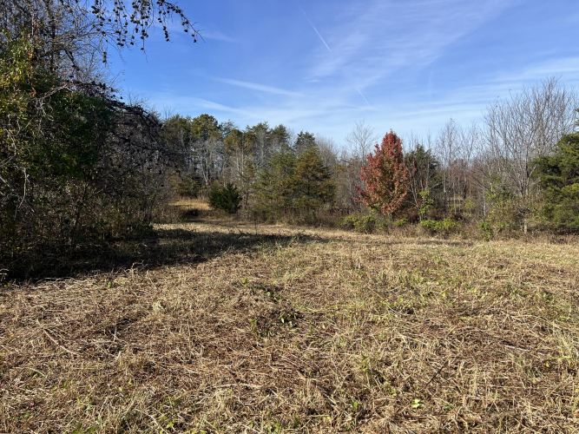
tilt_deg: -6.6
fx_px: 435
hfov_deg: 67.3
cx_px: 290
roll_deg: +0.7
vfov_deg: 53.0
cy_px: 217
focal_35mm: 26
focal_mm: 5.7
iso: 50
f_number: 1.5
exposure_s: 1/3460
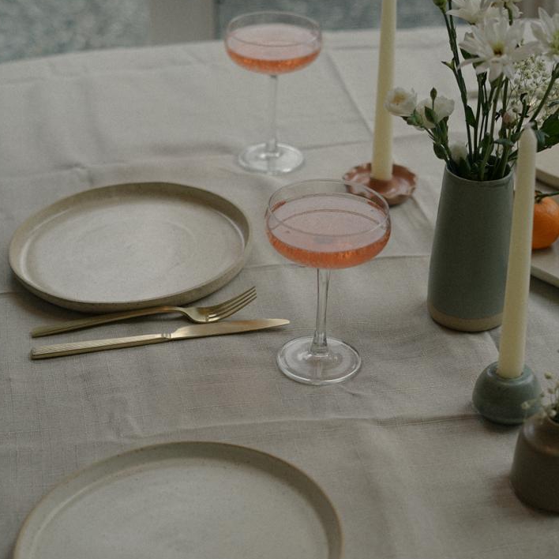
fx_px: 1315
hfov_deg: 24.0
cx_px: 307
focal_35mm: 72
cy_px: 325
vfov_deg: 24.0
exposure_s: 1/160
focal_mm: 50
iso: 200
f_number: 3.2
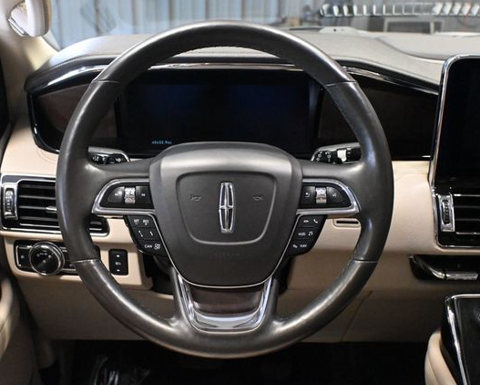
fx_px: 595
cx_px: 223
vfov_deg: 35.8
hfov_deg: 43.9
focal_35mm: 42
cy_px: 192
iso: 9000
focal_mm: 24.5
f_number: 4.2
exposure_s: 1/60
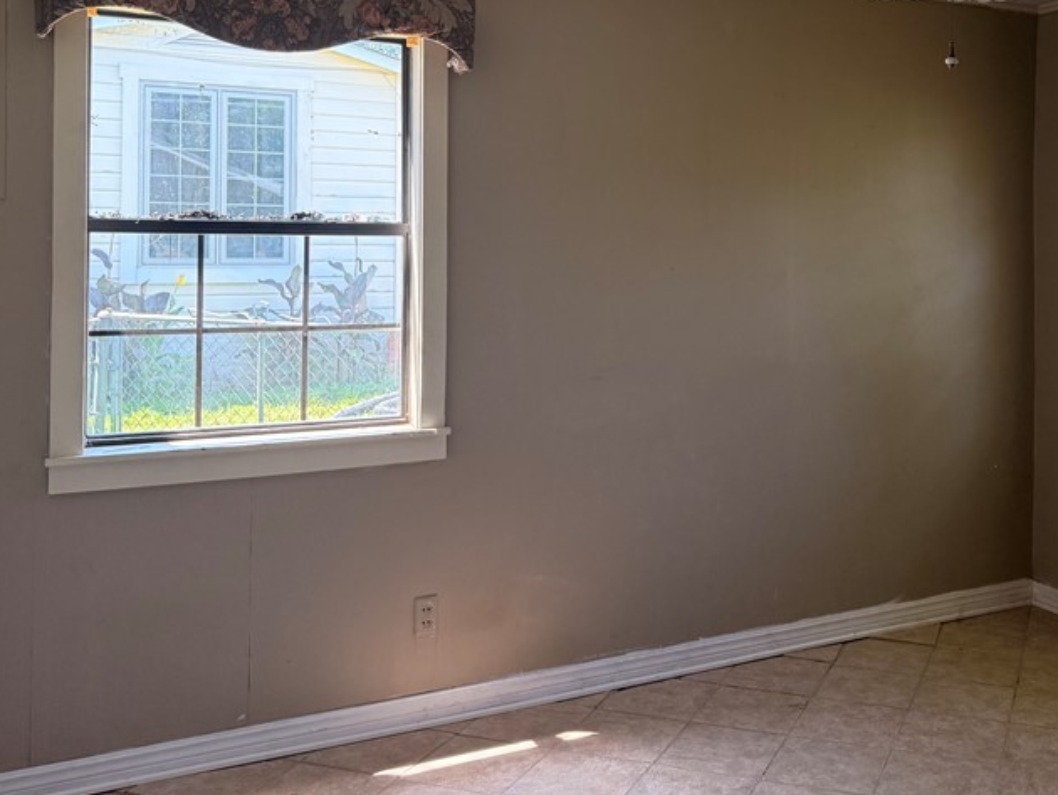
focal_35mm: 39
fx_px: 1192
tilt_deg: +0.9
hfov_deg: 46.8
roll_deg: -0.9
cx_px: 731
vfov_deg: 36.3
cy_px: 237
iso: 200
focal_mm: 6.76
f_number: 1.78
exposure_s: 1/235
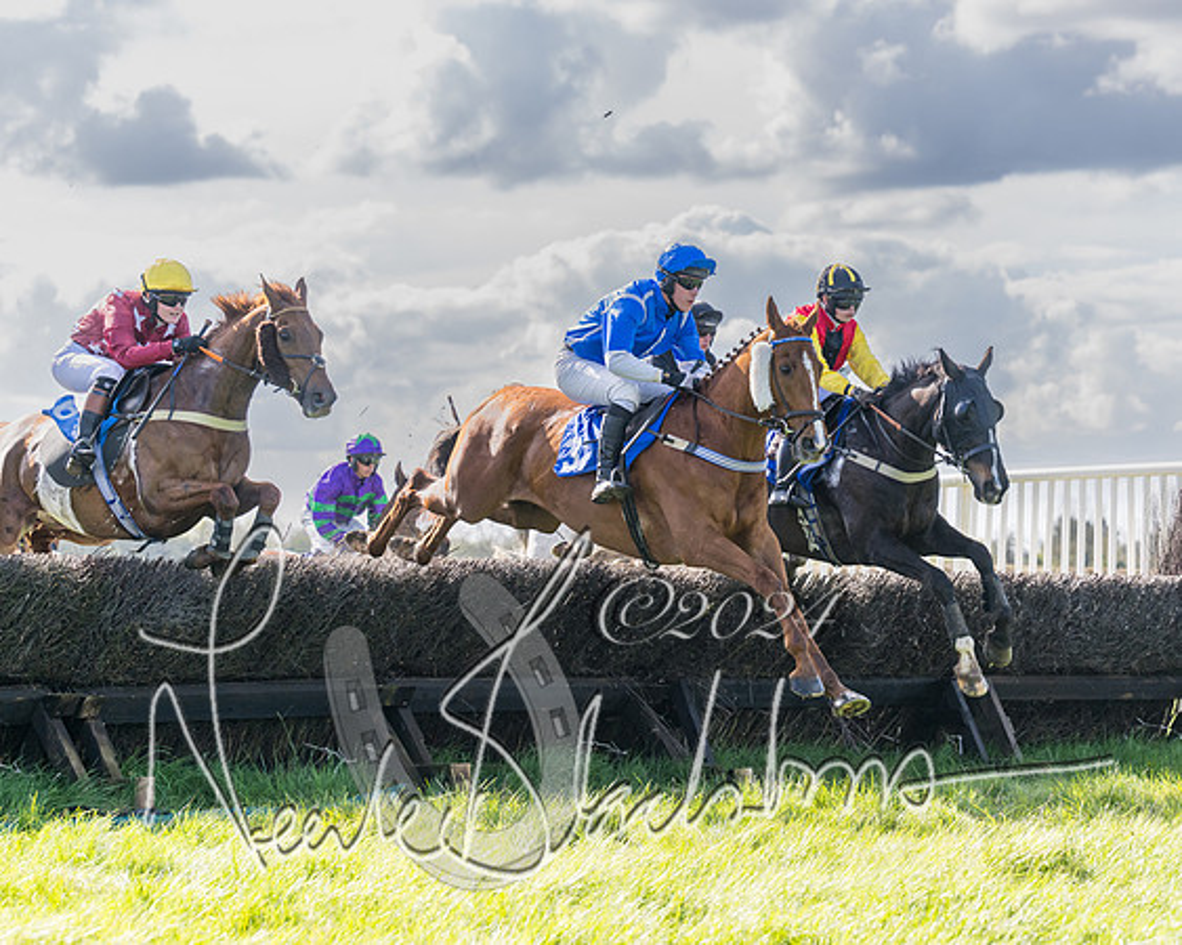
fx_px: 3933
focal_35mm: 112
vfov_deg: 13.7
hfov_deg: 17.1
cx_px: 711
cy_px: 421
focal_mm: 90
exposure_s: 1/2000
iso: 400
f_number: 4
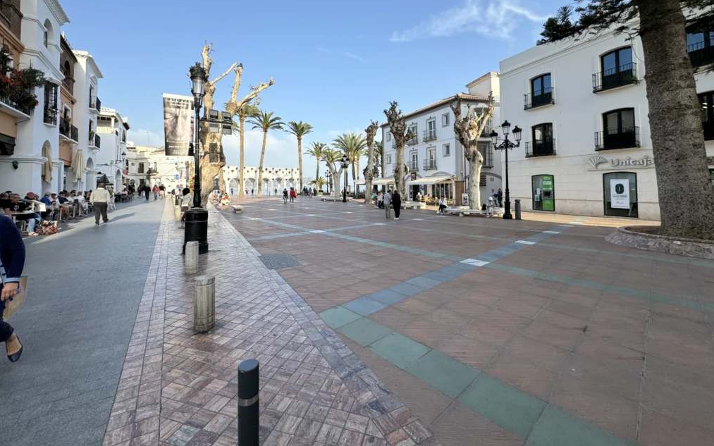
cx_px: 355
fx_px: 292
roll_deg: +0.2
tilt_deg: +3.0
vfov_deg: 73.9
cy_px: 176
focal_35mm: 15
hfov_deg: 101.5
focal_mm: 2.22
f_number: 2.2
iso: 50
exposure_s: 1/1256
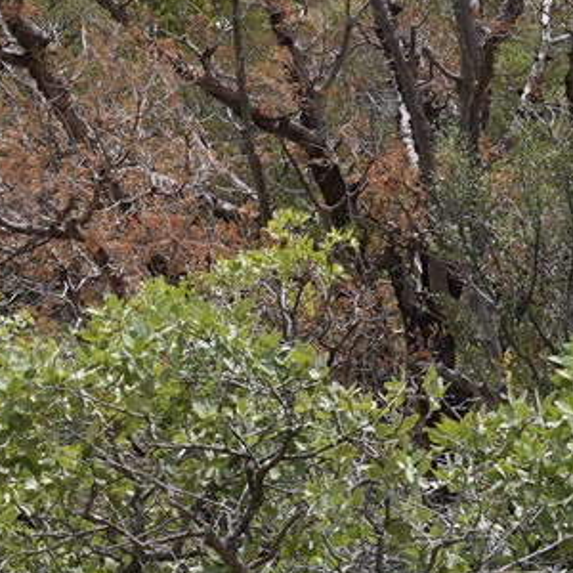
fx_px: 4570
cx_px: -777
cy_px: 403
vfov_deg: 7.2
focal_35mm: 244
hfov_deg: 6.8
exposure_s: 1/100
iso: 100
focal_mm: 43
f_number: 14
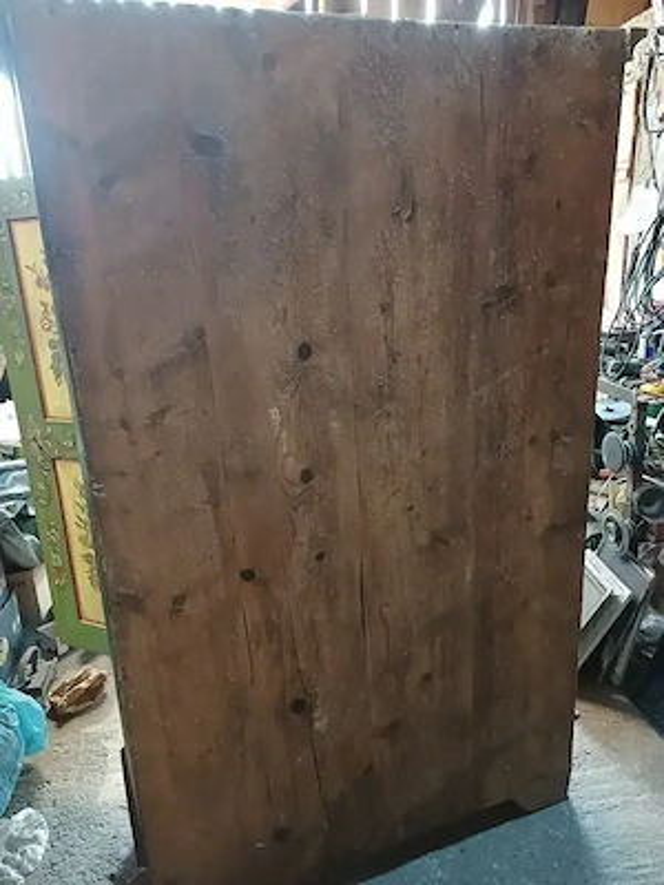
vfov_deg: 69.4
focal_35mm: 25
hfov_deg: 54.9
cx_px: 332
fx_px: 639
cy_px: 442
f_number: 1.8
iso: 1250
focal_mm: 4.65
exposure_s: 1/20
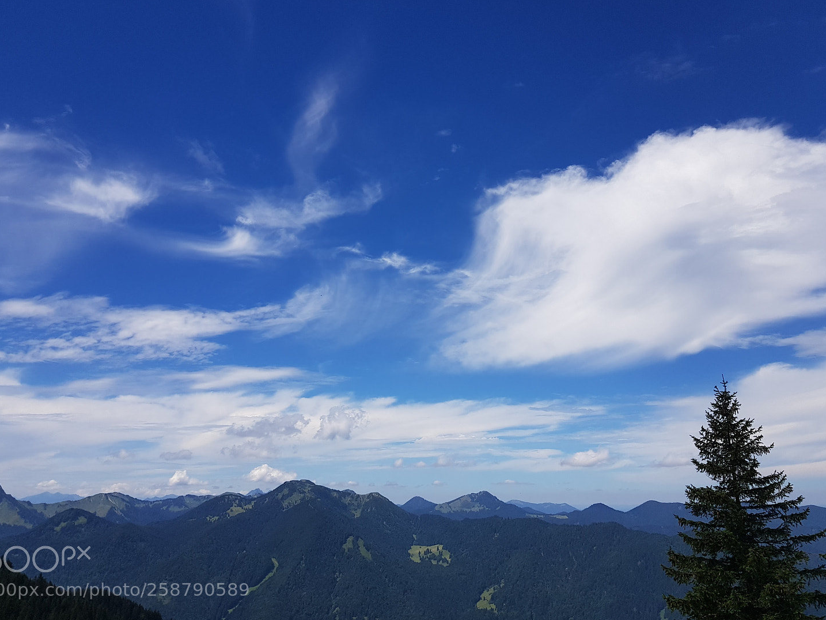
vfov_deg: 48.2
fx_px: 692
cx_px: 408
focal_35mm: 29
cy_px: 289
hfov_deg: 61.6
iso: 40
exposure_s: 1/3992
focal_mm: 4.2
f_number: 1.7
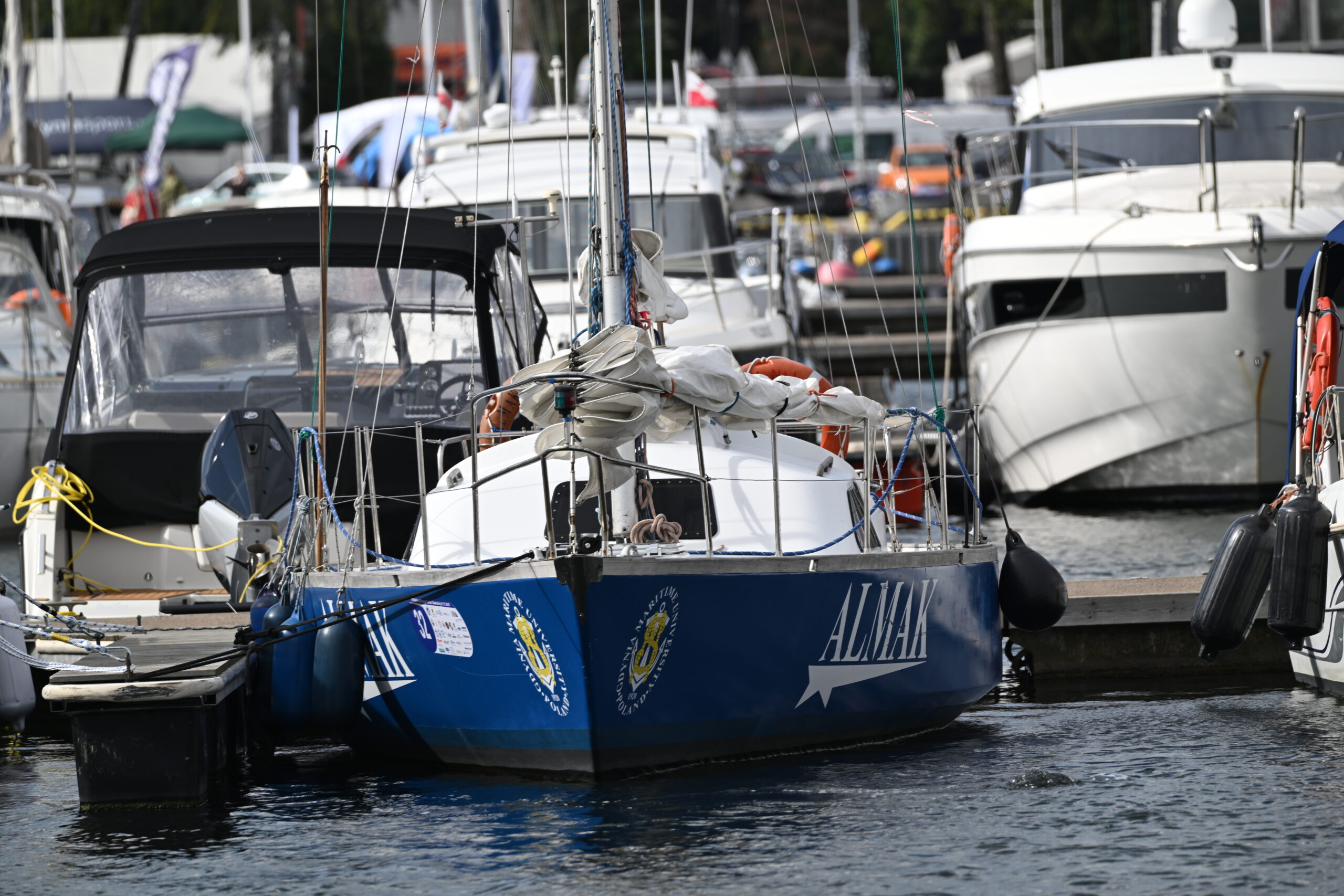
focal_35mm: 390
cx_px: 672
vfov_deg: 3.5
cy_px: 448
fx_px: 14560
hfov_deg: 5.3
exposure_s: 1/500
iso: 100
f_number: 6
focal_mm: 390
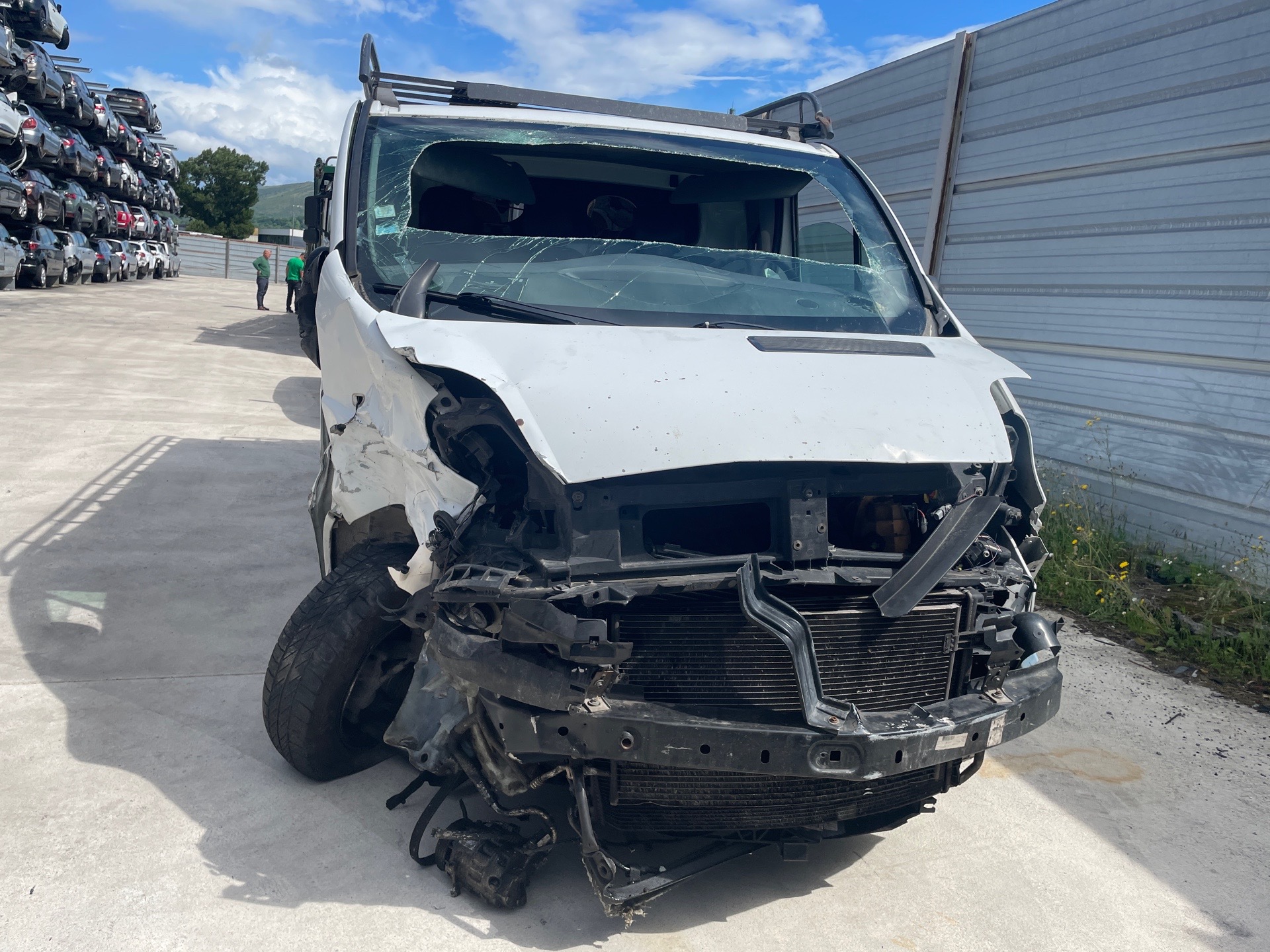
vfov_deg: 53.1
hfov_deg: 67.3
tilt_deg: -11.4
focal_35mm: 26
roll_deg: -1.1
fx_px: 954
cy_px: 476
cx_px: 635
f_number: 1.6
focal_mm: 4.2
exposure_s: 1/3300
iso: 32
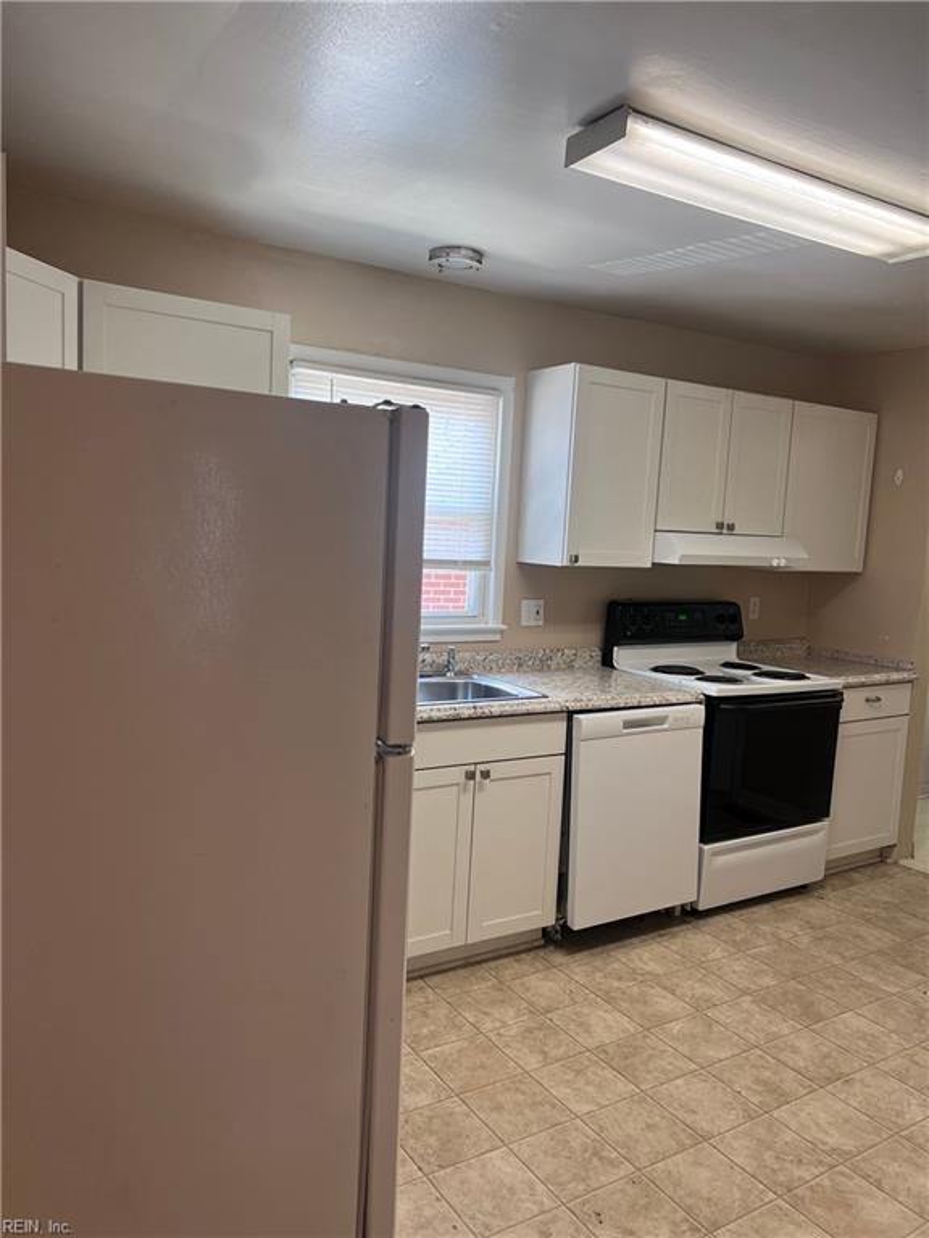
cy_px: 619
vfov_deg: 67.3
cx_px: 464
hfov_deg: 53.1
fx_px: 930
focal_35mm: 26
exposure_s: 1/120
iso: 125
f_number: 1.5
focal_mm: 5.7
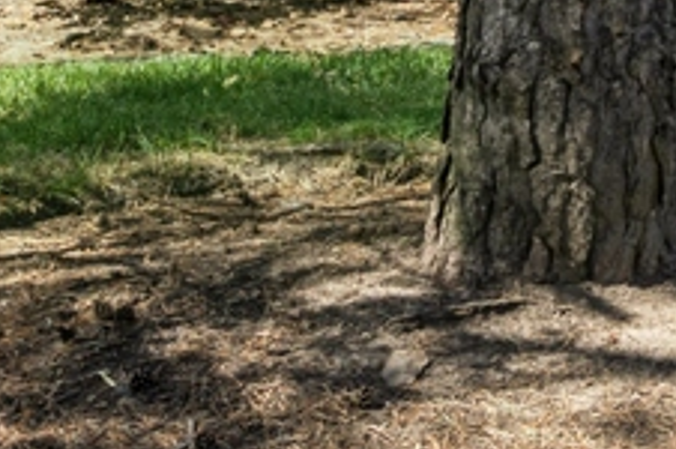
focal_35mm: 122
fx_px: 2288
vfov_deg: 9.5
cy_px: -739
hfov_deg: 13.8
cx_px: 1424
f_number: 9
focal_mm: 17
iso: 200
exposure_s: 1/125
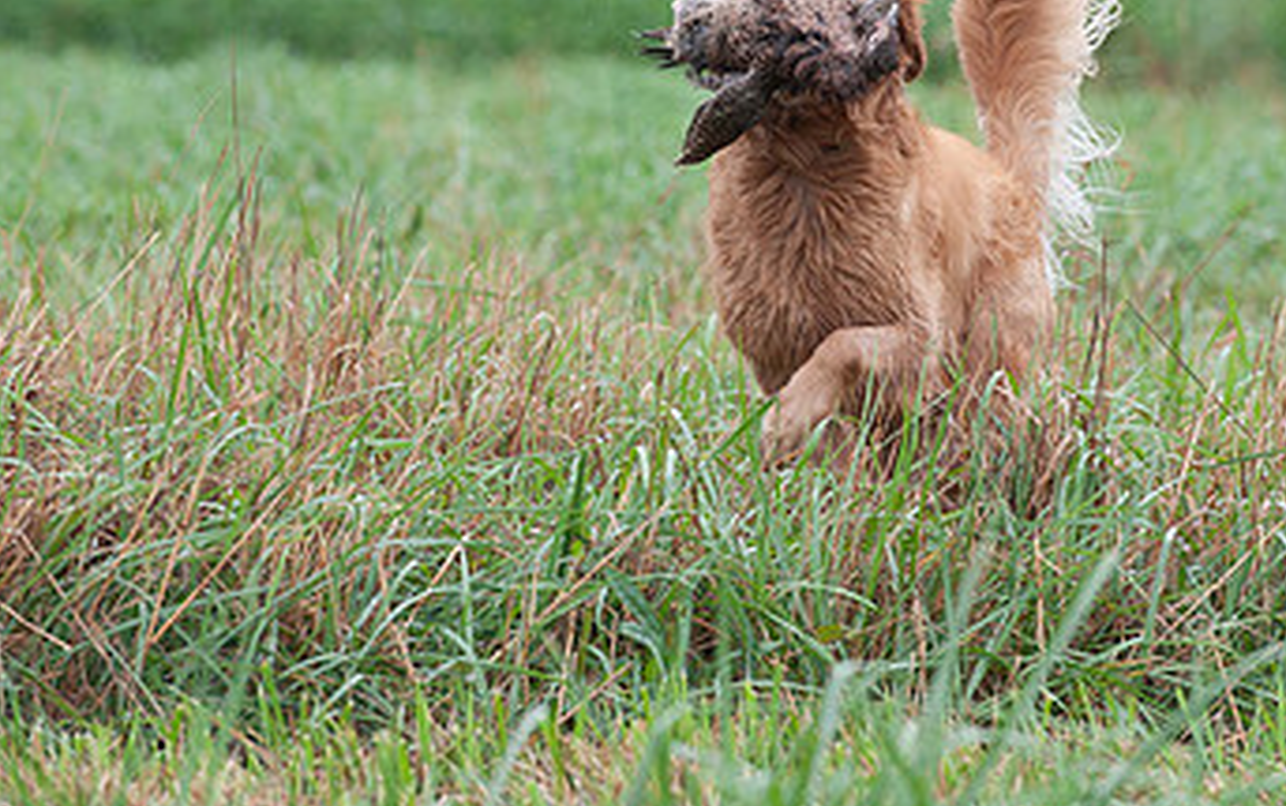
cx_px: 709
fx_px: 12066
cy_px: 150
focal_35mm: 344
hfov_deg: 6.1
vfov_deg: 3.8
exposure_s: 1/800
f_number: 5.6
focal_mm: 200
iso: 800
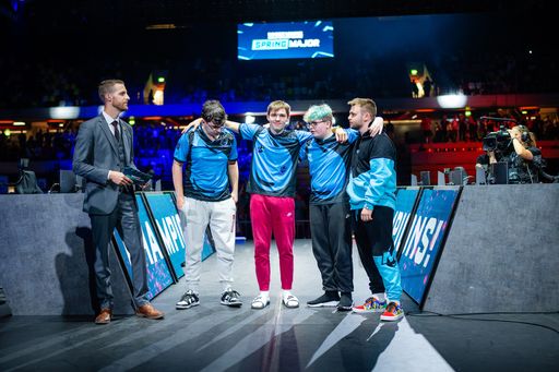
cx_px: 251
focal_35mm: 43
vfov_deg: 31.3
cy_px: 178
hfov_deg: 45.6
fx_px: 664
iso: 500
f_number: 1.4
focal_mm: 35
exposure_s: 1/400
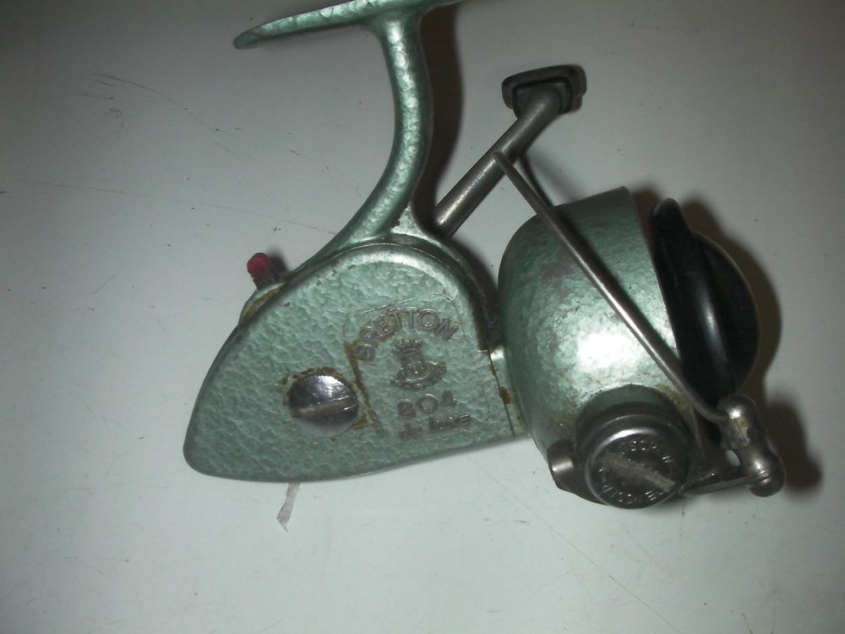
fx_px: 928
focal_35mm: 38
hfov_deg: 49.0
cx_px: 422
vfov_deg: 37.7
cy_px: 317
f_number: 5.6
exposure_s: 1/30
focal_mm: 6.3
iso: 200
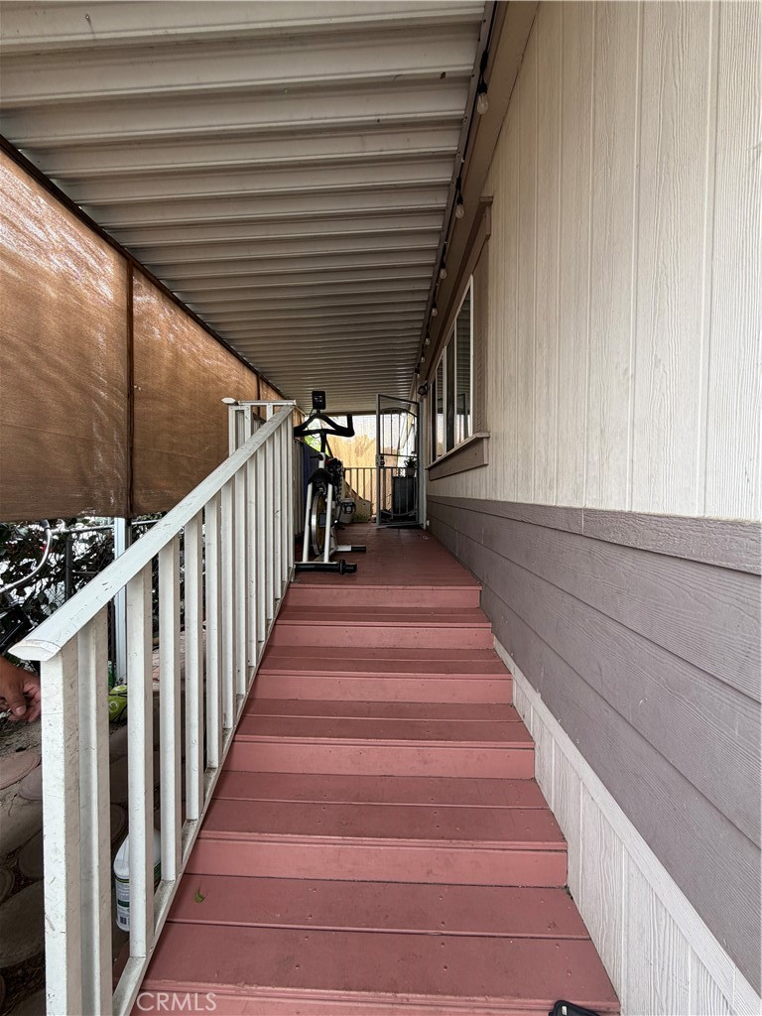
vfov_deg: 102.1
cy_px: 508
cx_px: 381
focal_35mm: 14
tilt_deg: +0.9
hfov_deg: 85.7
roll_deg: +0.5
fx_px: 411
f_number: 2.2
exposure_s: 1/121
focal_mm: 2.22
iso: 80
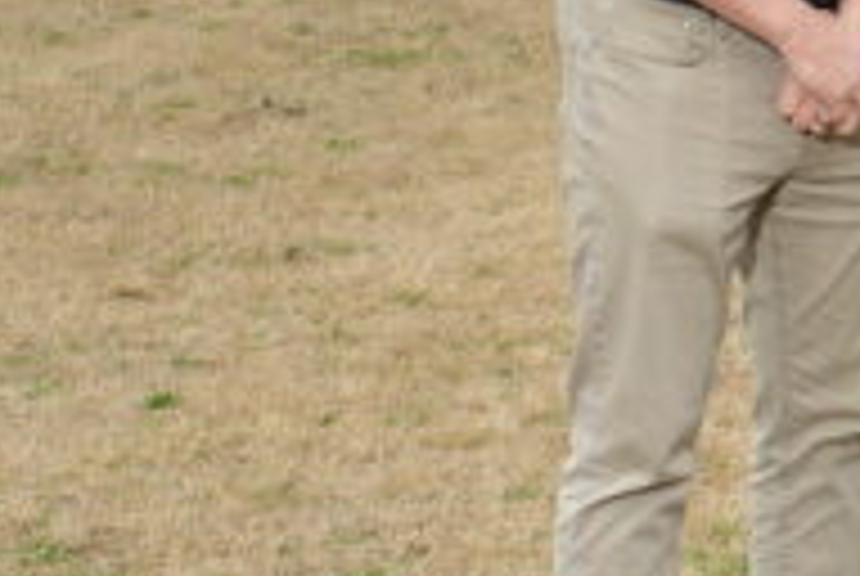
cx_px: 2053
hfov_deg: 7.9
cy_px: 56
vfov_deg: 5.7
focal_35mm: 241
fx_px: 5766
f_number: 8
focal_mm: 45
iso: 400
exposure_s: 1/125
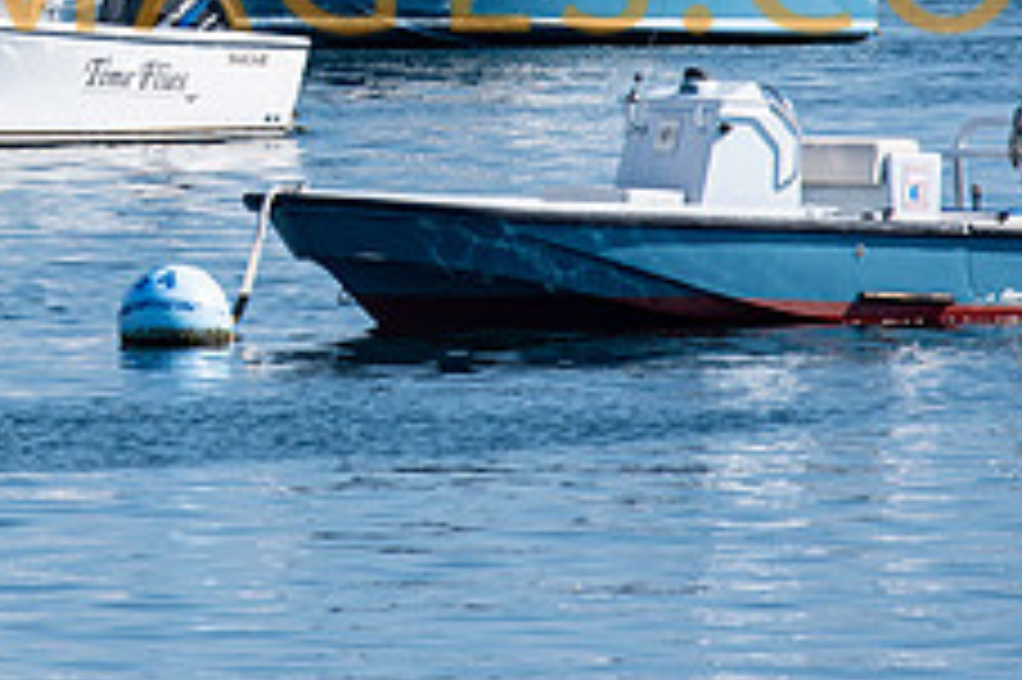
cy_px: -61
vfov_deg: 1.2
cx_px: -95
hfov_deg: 1.8
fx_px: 32679
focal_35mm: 1152
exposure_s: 1/1250
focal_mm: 300
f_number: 5.6
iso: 200
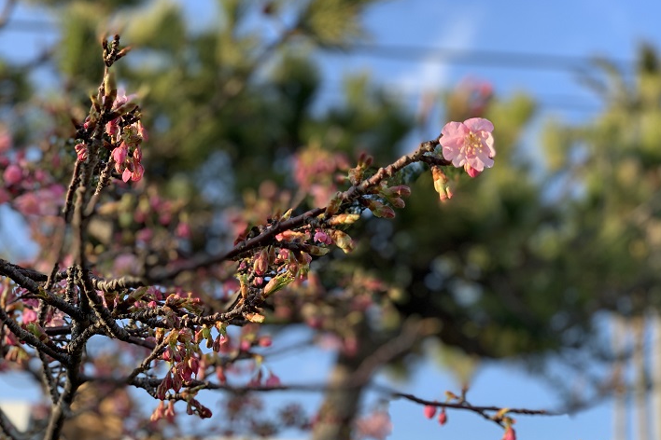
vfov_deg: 24.6
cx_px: 335
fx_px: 1010
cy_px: 235
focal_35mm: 55
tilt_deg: +24.1
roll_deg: -6.5
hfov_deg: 36.2
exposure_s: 1/237
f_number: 2.4
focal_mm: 6
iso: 16
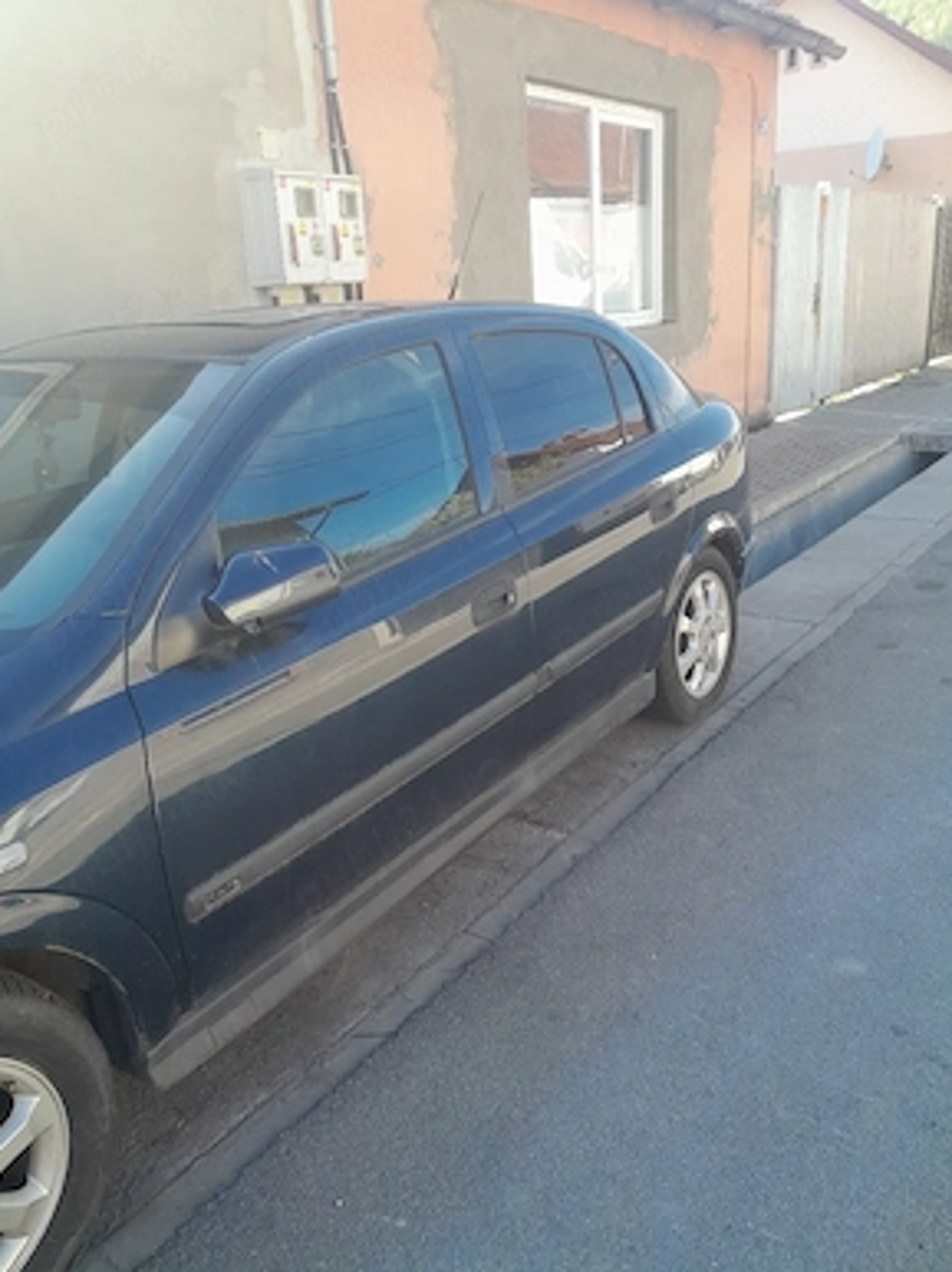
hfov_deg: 49.7
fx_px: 1028
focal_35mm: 28
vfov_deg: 63.5
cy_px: 616
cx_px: 464
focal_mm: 4
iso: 40
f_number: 1.8
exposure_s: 1/100
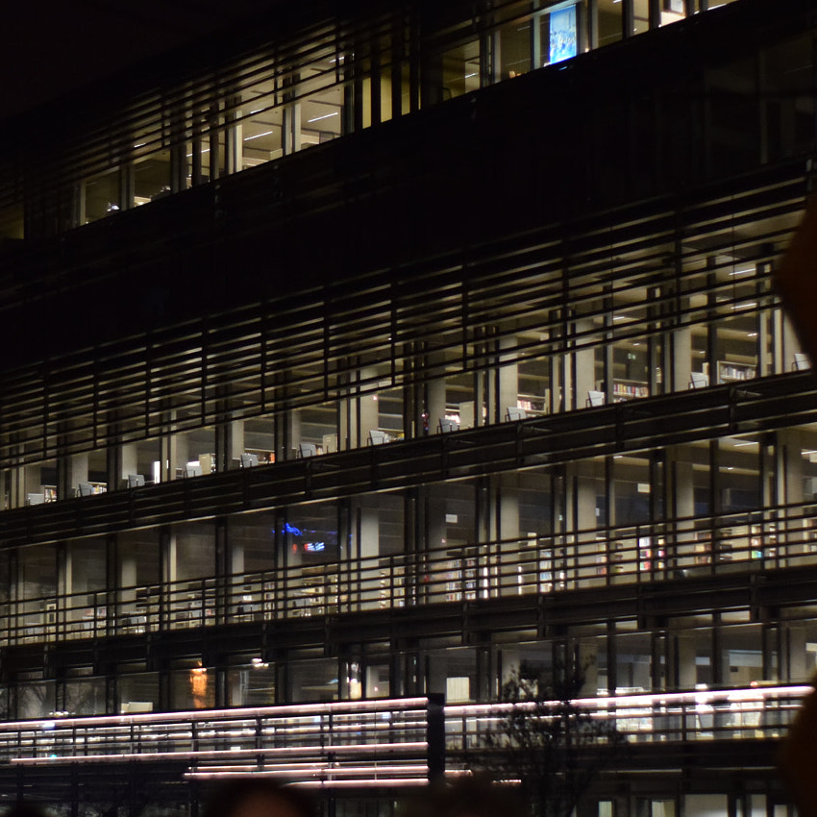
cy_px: 446
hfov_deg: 14.5
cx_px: 408
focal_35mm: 120
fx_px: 3204
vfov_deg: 14.5
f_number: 1.8
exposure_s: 1/60
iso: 1600
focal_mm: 50
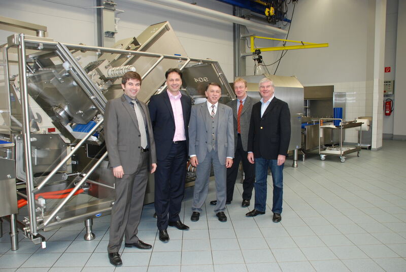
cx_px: 203
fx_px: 339
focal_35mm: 30
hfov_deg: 61.9
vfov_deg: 43.7
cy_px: 136
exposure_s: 1/60
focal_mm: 20
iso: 400
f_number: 4
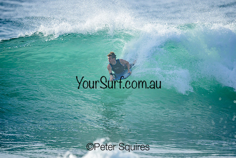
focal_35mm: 967
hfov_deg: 2.1
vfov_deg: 1.4
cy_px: 73
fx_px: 6337
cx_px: 143
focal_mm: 800
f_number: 6.3
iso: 320
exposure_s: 1/2500
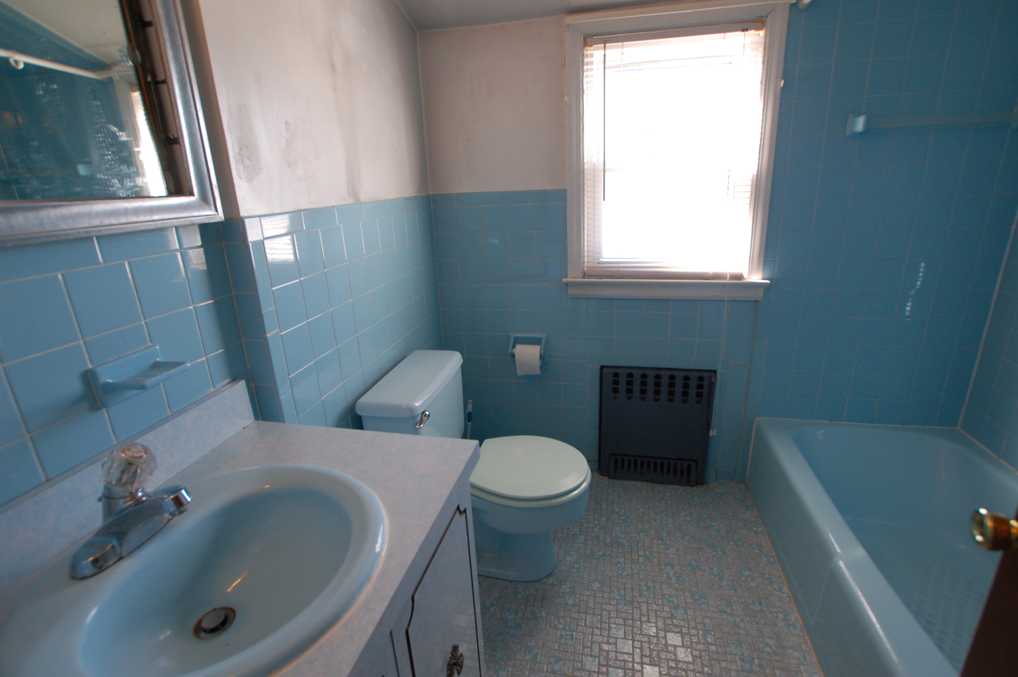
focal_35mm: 16
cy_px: 338
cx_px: 509
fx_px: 466
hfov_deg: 95.0
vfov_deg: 72.0
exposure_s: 1/30
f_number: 4.5
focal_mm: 11
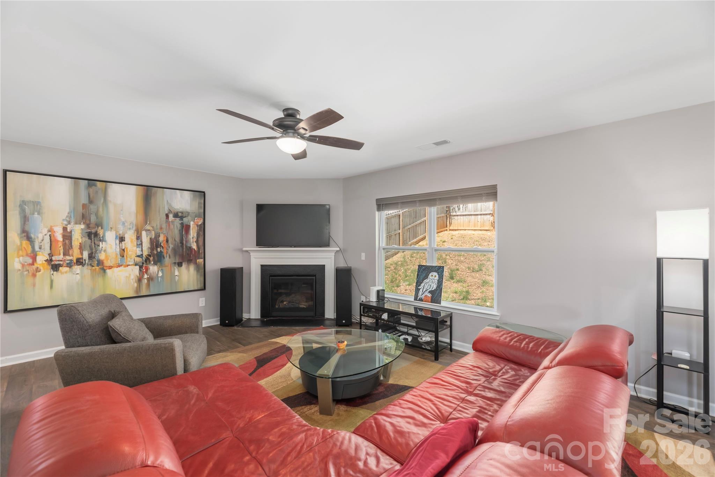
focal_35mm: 14
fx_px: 278
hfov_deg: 104.2
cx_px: 358
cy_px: 238
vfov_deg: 81.3
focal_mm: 14
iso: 320
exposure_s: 1/5
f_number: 8
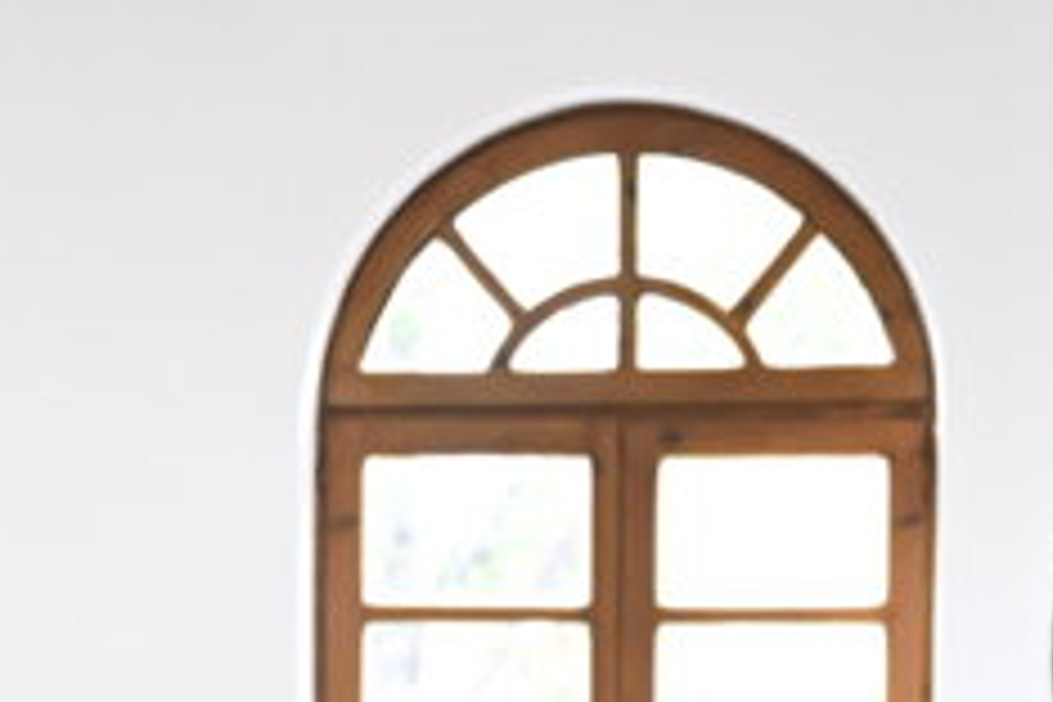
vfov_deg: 6.2
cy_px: 1404
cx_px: 256
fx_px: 6288
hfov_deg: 9.6
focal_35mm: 215
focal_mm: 42
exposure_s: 1/250
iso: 1600
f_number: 2.8
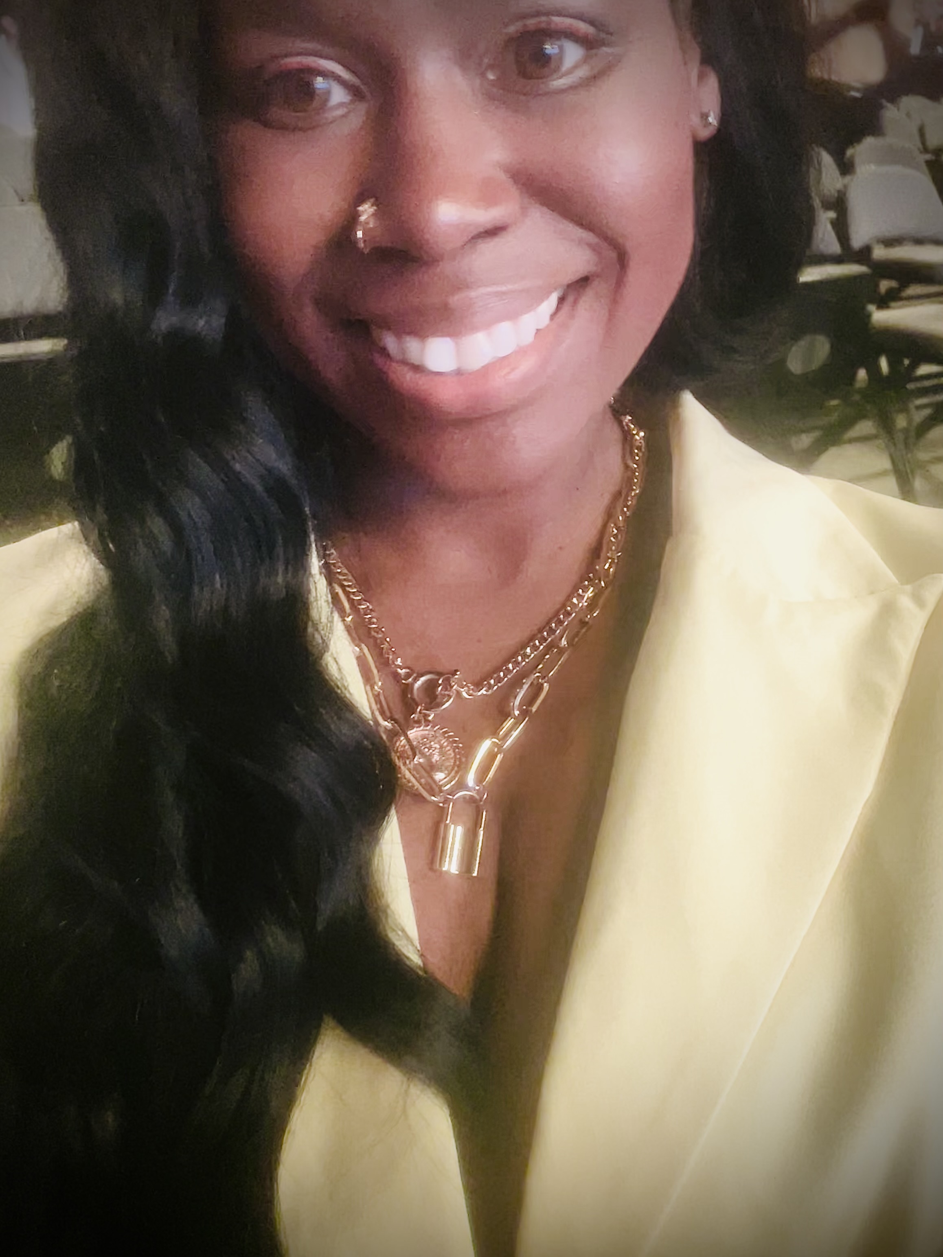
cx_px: 472
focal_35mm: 30
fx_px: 1090
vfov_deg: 60.0
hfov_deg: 46.8
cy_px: 628
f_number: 2.2
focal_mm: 2.71
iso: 640
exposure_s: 1/17
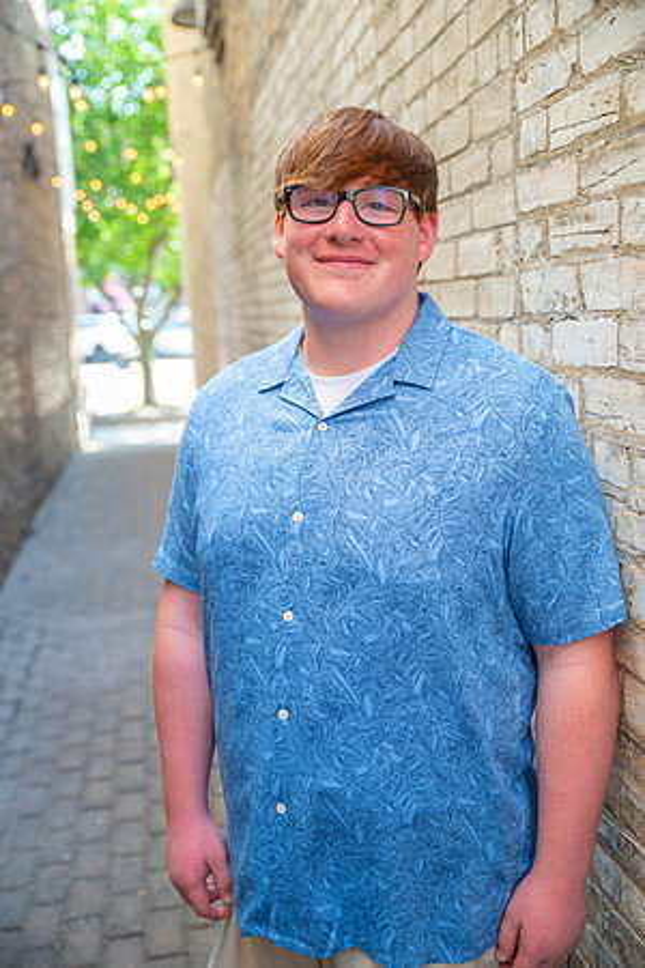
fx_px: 1075
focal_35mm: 40
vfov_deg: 48.5
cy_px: 484
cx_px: 322
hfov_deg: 33.4
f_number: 2.8
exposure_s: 1/100
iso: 160
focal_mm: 40
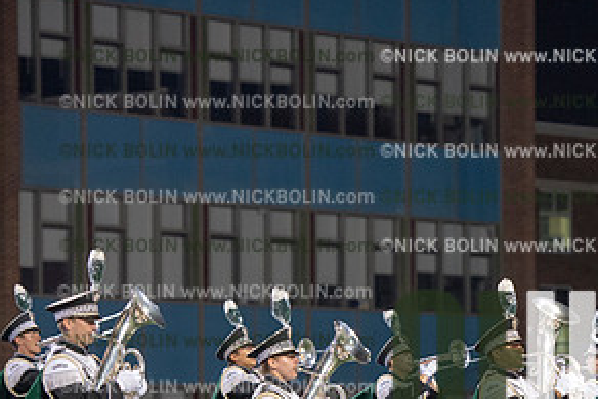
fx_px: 4022
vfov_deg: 5.7
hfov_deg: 8.5
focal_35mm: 242
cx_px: 537
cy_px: 387
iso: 4000
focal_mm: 122
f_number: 2.8
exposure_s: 1/250
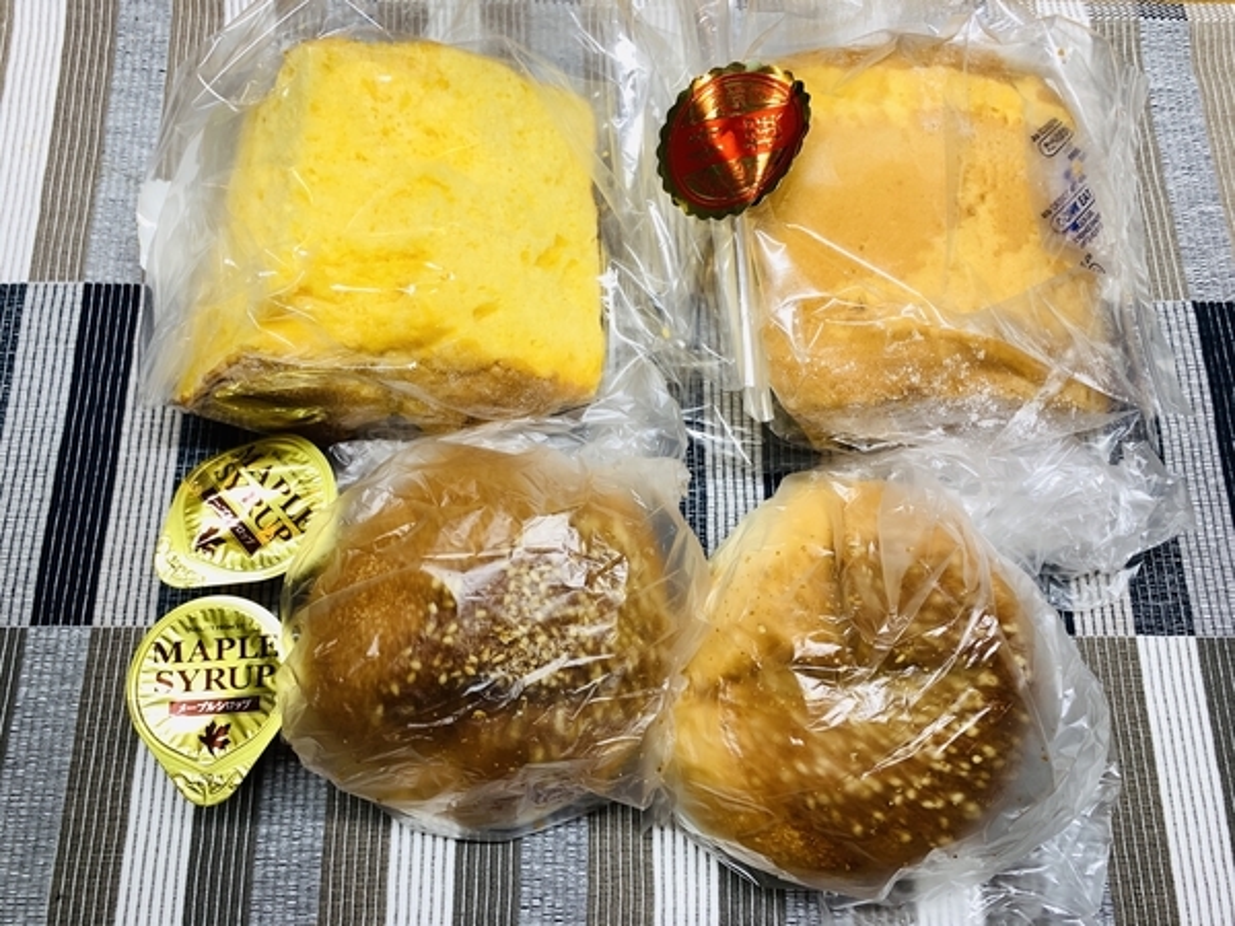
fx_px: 928
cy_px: 463
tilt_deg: -73.8
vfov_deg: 53.1
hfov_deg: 67.3
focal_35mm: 26
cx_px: 618
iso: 64
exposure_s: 1/50
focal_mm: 4.25
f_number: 1.8
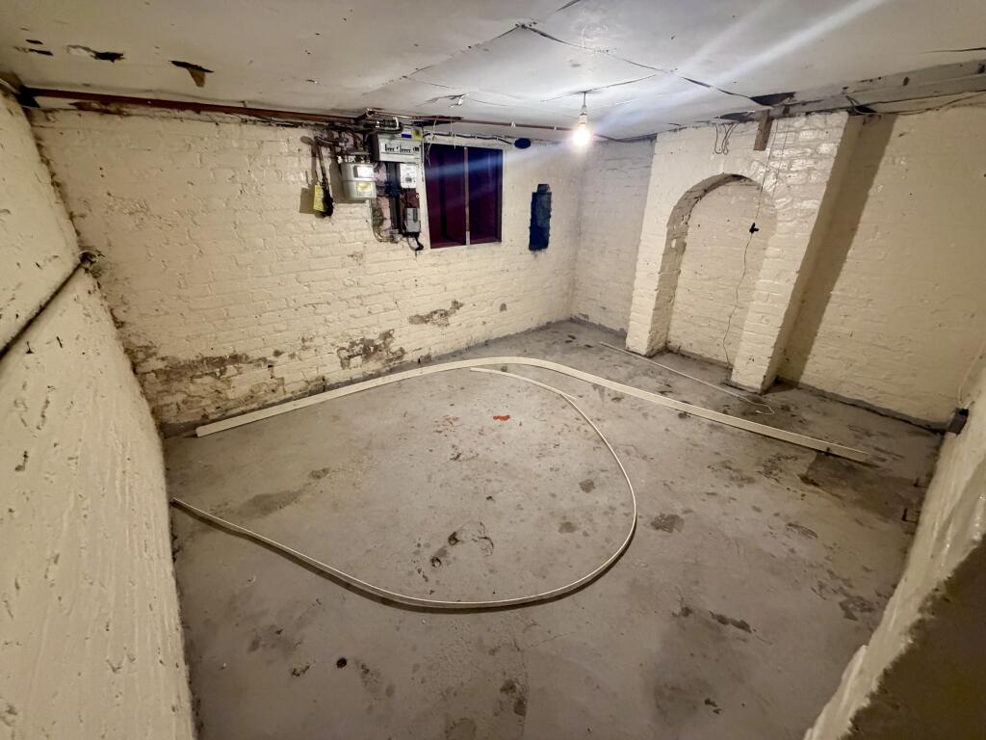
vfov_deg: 85.7
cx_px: 493
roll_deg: +0.2
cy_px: 370
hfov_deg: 102.1
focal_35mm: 14
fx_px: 399
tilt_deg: -24.5
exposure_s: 1/50
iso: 640
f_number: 2.2
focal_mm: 2.22
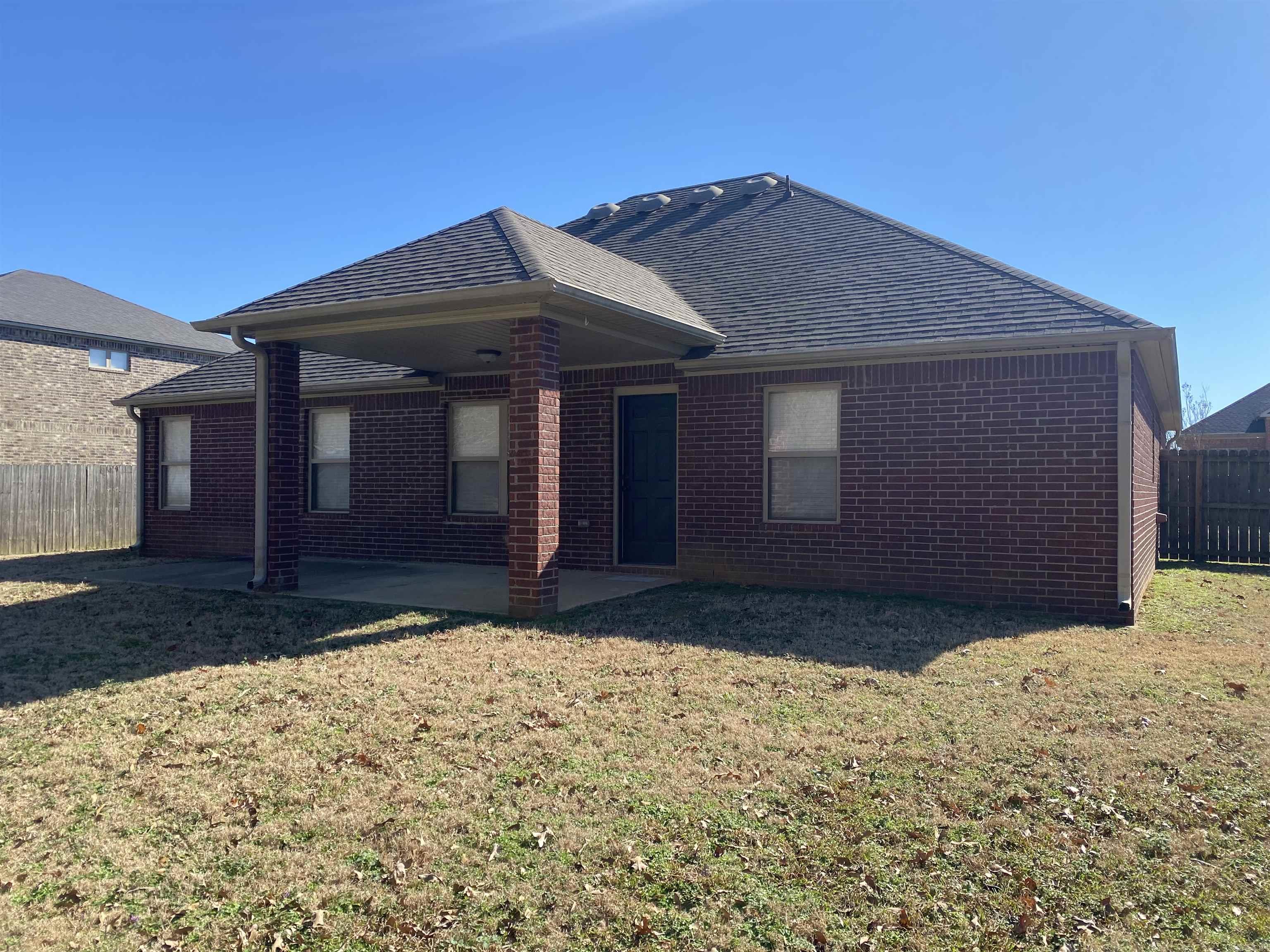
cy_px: 476
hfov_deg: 67.3
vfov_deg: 53.1
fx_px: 954
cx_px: 635
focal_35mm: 26
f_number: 1.8
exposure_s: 1/1727
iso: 32
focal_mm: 4.25
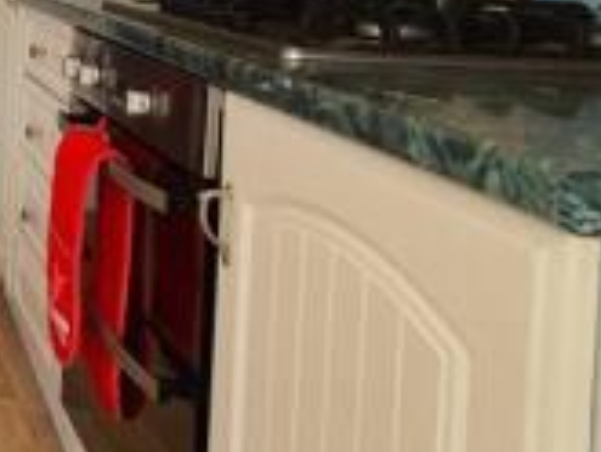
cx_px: -453
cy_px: -20
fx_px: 799
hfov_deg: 23.3
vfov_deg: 29.1
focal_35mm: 46
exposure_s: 1/100
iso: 50
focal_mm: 1.8
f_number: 2.2
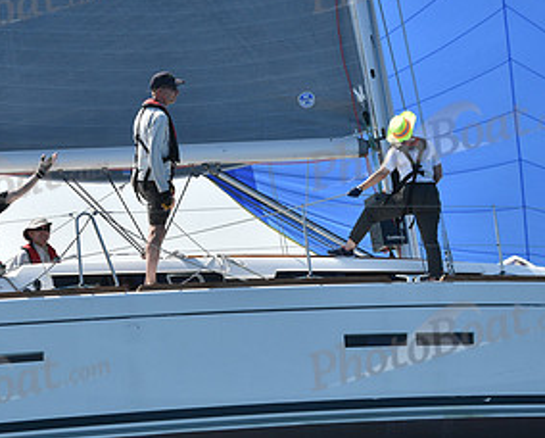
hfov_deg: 14.3
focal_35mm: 134
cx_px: 211
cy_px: 268
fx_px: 2164
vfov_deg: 11.5
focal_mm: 70
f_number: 5.6
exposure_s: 1/1600
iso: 250
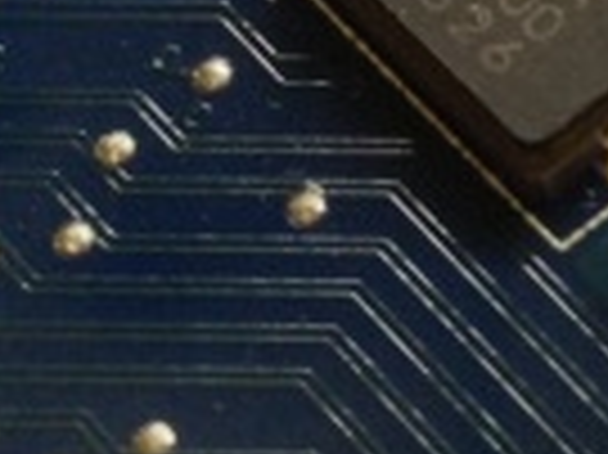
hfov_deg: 7.2
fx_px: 4668
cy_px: -535
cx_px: 1221
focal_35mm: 266
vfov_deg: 5.4
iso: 64
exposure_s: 1/20
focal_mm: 4.28
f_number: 2.4
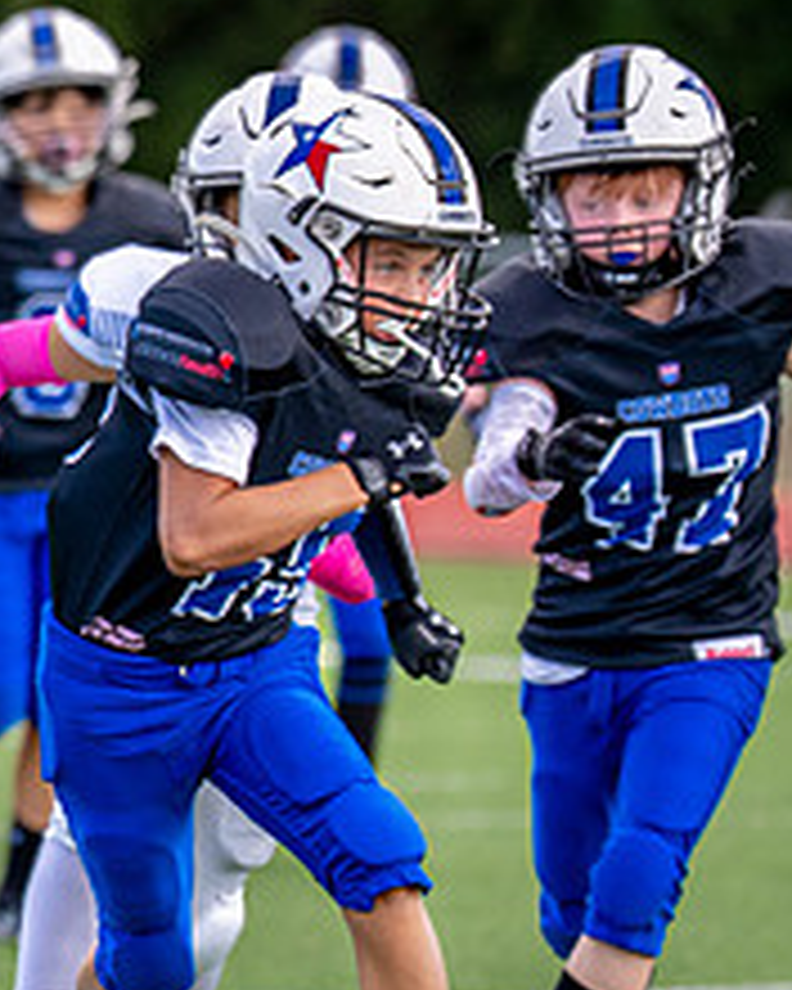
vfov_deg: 3.2
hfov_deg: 2.6
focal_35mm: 600
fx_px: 17580
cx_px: -635
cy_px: 681
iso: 320
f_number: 2.8
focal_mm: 137
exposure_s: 1/2500
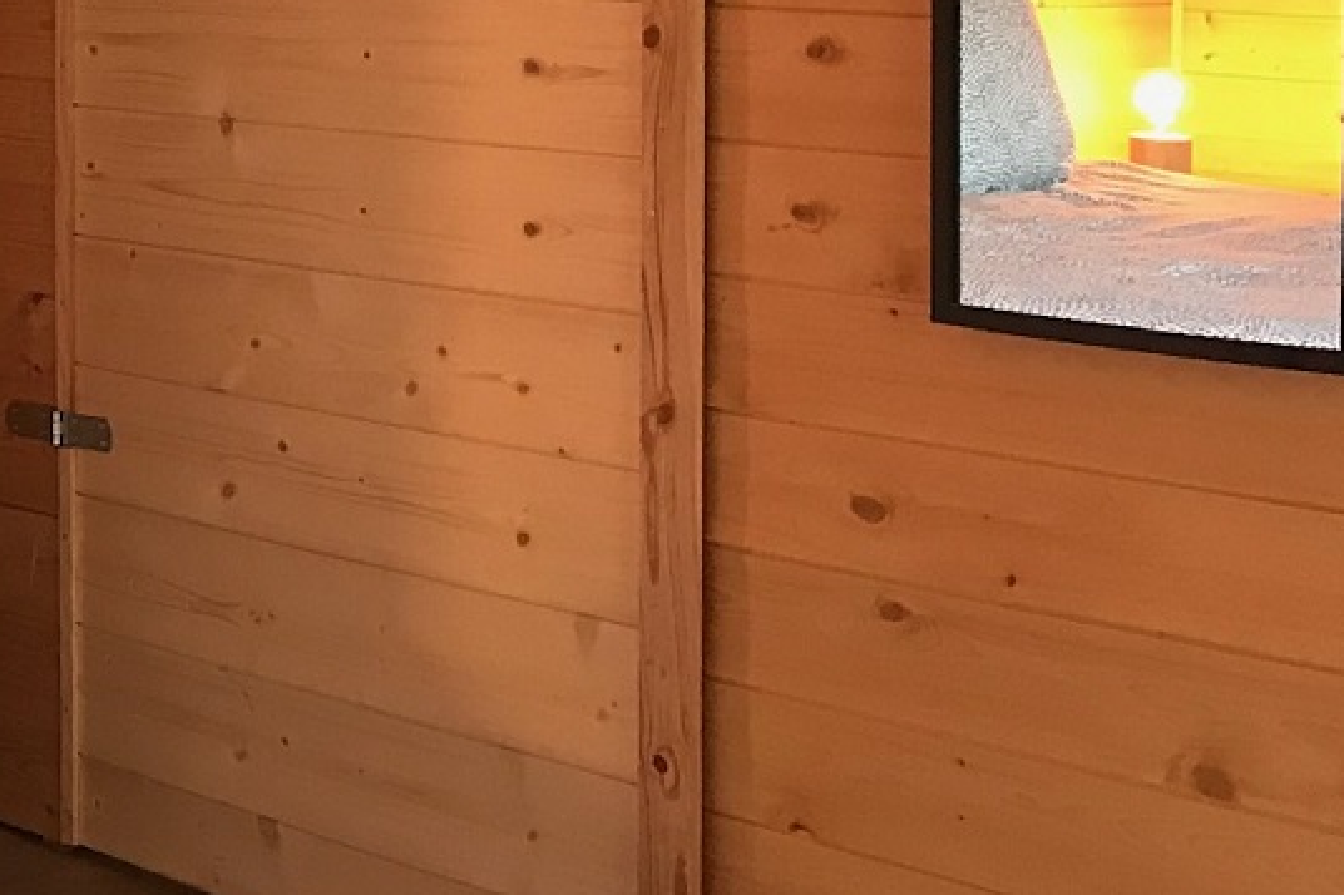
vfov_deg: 15.3
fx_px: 3247
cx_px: -504
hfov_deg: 20.8
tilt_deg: -3.1
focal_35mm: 87
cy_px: -68
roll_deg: +0.6
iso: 50
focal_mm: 3.99
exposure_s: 1/17
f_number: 1.8
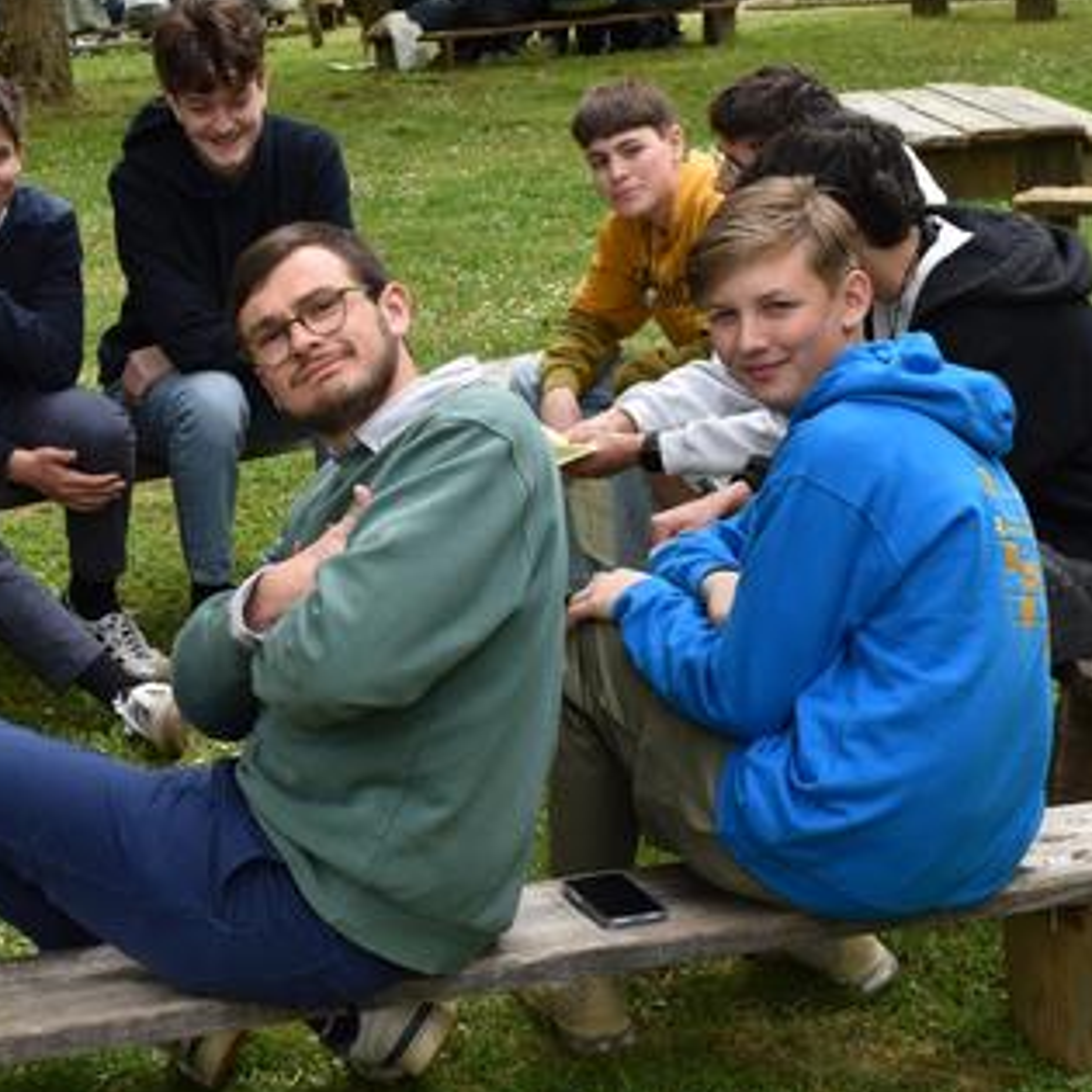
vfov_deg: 20.4
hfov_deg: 20.2
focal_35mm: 85
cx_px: 229
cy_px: 397
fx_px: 3034
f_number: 7.1
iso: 400
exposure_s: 1/200
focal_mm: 30
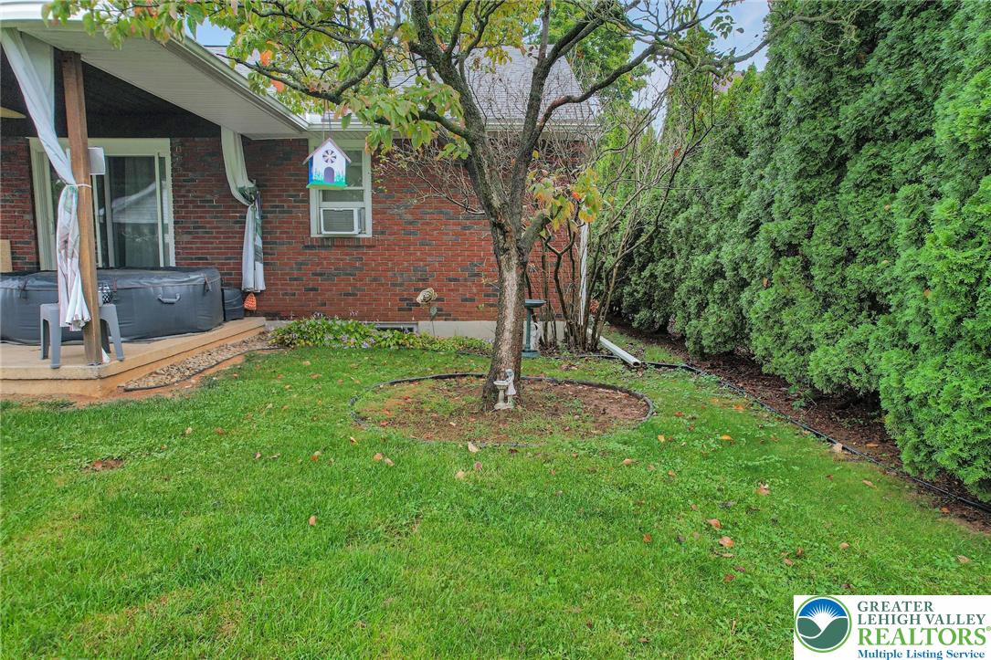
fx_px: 605
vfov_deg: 57.2
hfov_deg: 78.6
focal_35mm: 22
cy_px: 330
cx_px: 496
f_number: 2.8
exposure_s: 1/400
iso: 100
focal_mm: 8.38
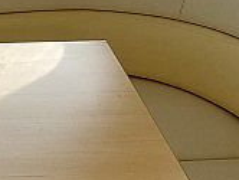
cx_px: -37
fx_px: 553
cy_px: 164
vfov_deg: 18.2
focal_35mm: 80
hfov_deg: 22.7
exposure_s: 1/977
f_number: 2.2
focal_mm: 1.74
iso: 50
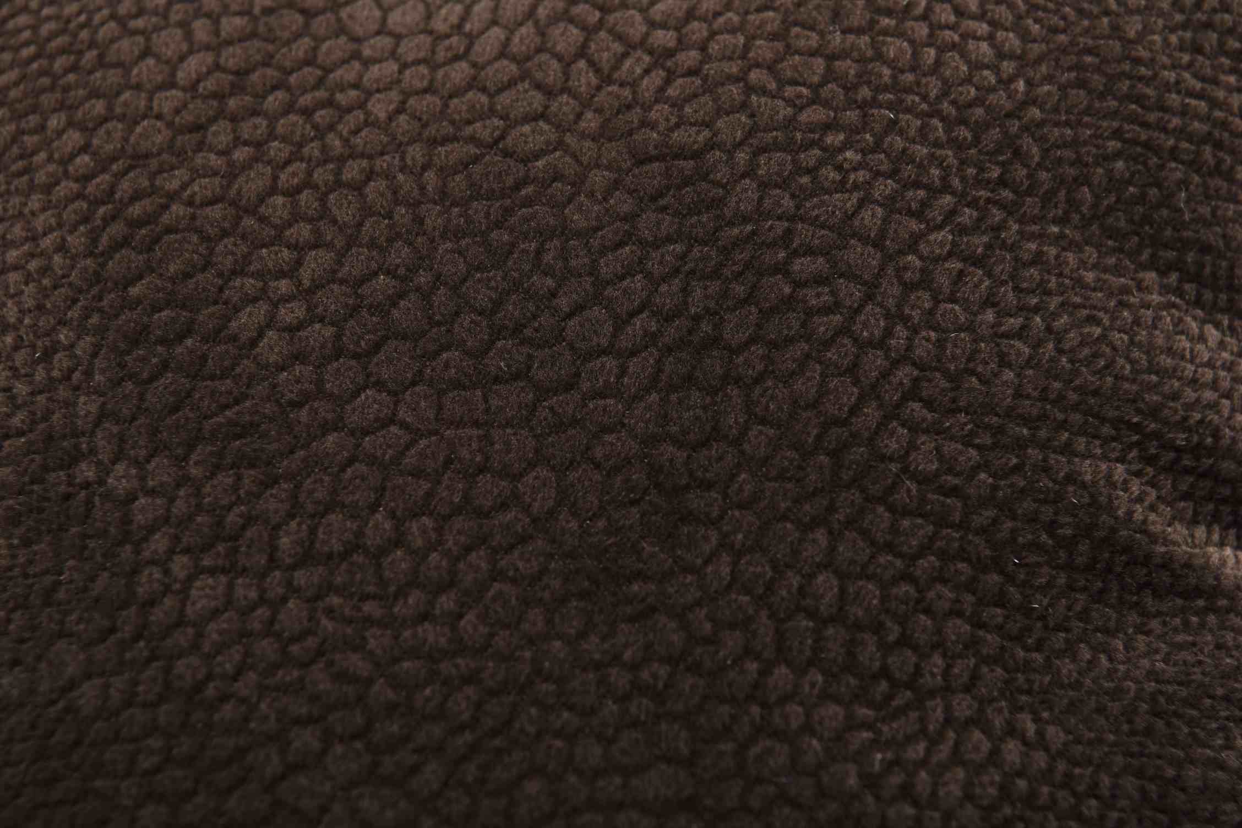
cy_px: 414
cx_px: 621
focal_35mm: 70
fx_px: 2415
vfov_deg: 19.5
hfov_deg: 28.8
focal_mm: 70
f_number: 11
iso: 250
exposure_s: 1/125
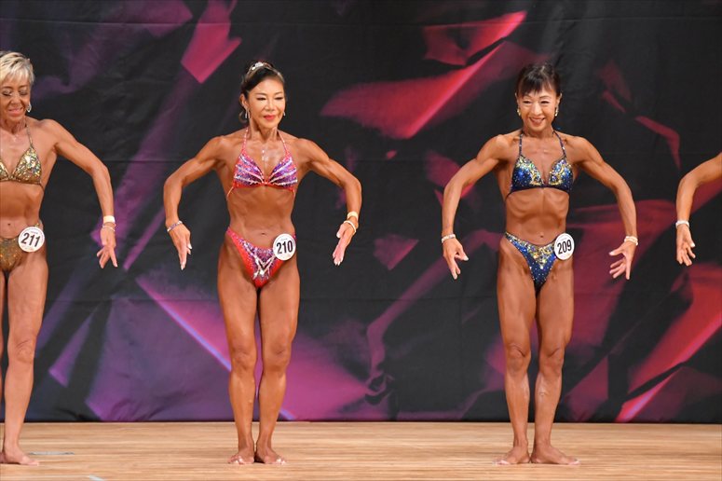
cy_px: 240
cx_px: 361
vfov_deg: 4.4
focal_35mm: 315
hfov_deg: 6.5
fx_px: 6314
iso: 6400
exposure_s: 1/400
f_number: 5.6
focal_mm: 210
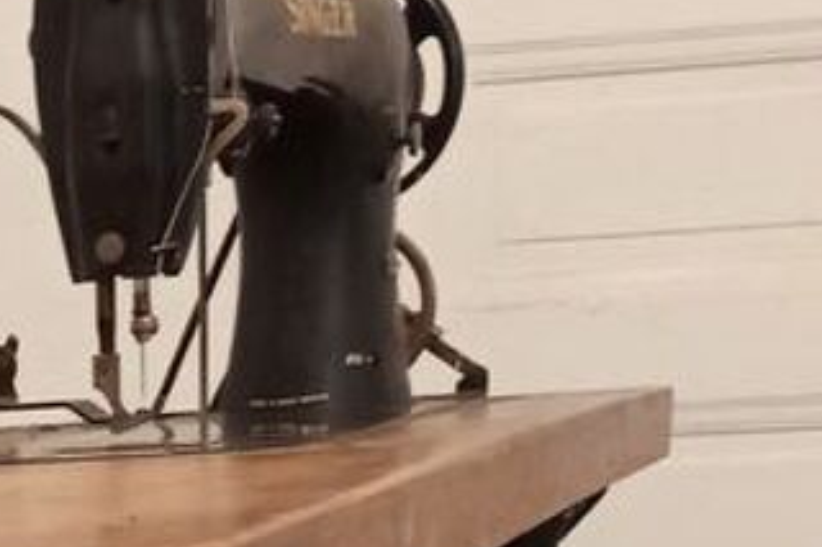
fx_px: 2373
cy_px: 1427
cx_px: -113
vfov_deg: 10.7
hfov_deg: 18.8
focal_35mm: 104
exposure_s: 1/25
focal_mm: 5.24
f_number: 1.7
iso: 1102
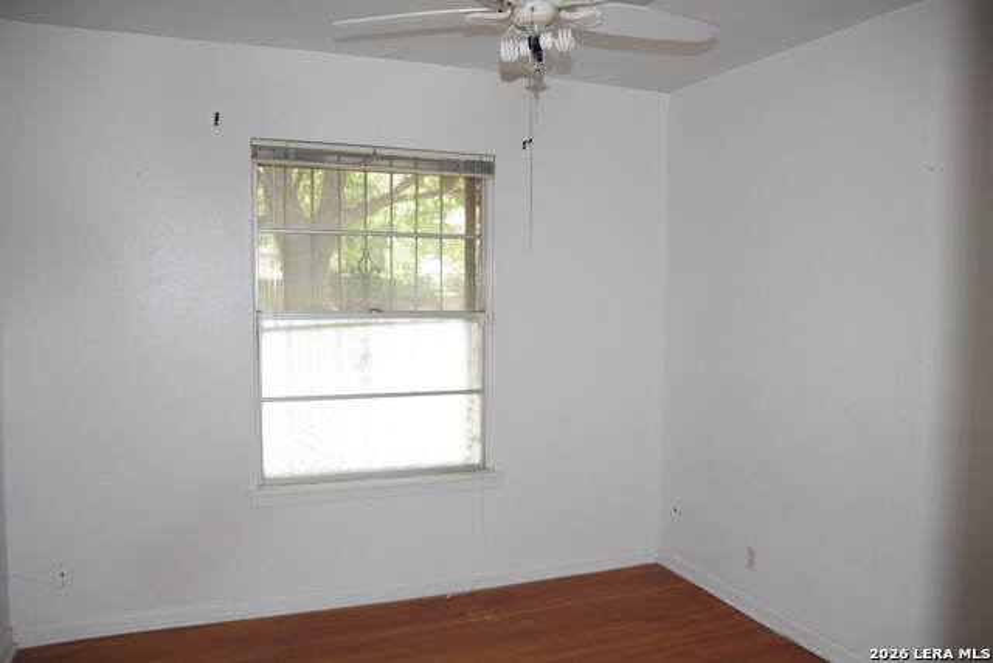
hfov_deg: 67.4
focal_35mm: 27
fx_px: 745
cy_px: 332
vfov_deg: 48.0
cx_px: 496
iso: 200
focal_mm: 18
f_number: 3.5
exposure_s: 1/60
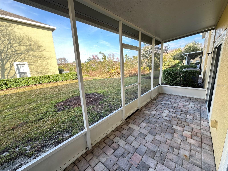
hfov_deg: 102.1
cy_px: 86
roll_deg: +3.4
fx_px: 92
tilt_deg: -11.1
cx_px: 114
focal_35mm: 14
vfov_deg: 85.7
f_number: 2.2
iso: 40
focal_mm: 2.22
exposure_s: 1/107
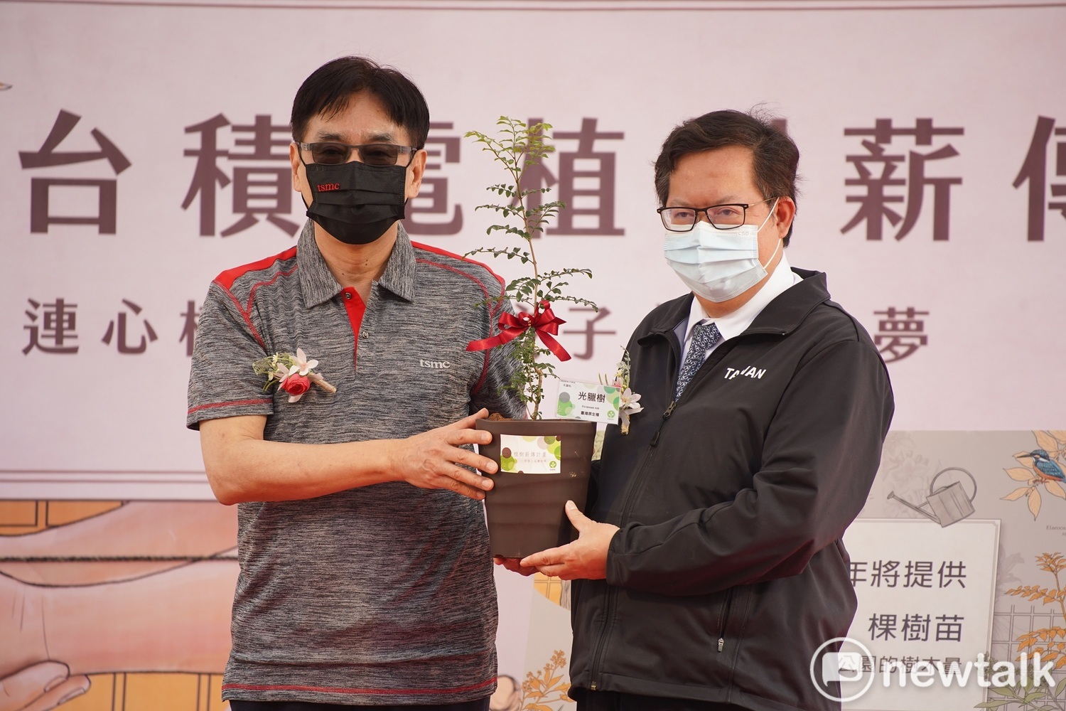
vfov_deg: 4.6
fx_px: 8883
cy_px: 356
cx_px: 533
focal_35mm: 300
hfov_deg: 6.9
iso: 500
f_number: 5.6
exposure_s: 1/320
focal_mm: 300
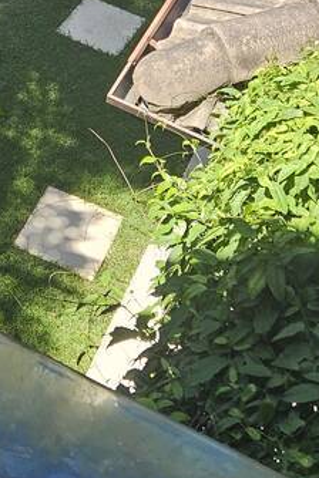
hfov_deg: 17.3
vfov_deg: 24.7
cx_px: -4
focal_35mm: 77
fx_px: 1023
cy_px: -37
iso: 25
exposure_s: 1/409
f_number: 1.8
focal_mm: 5.4
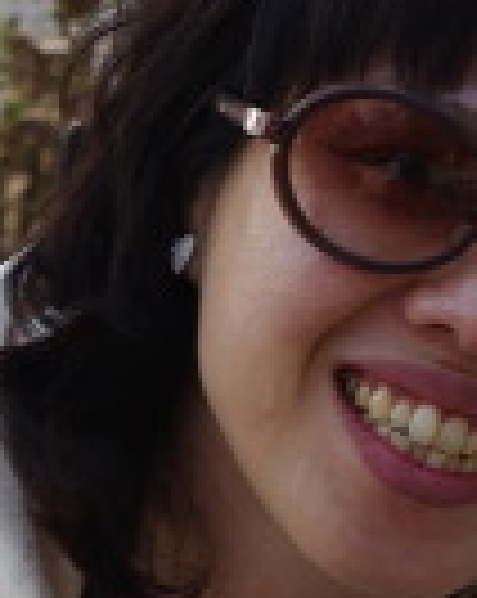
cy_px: 216
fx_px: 6580
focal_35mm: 372
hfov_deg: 4.1
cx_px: 45
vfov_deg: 5.2
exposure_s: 1/125
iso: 200
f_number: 9.5
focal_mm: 55
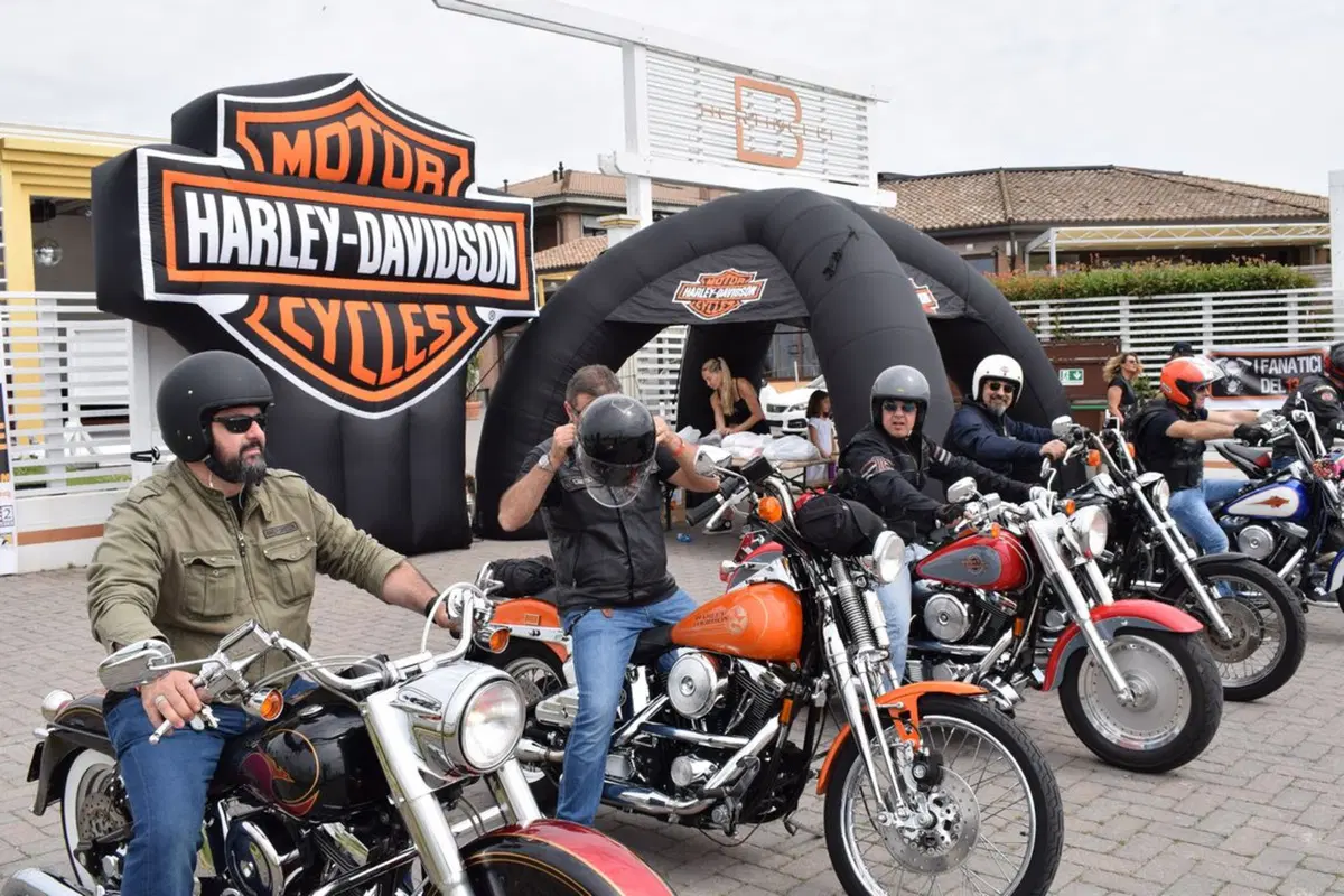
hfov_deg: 55.1
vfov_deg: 38.4
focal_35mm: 34
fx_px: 1288
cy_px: 448
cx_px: 672
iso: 200
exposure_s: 1/400
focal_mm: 23
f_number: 10
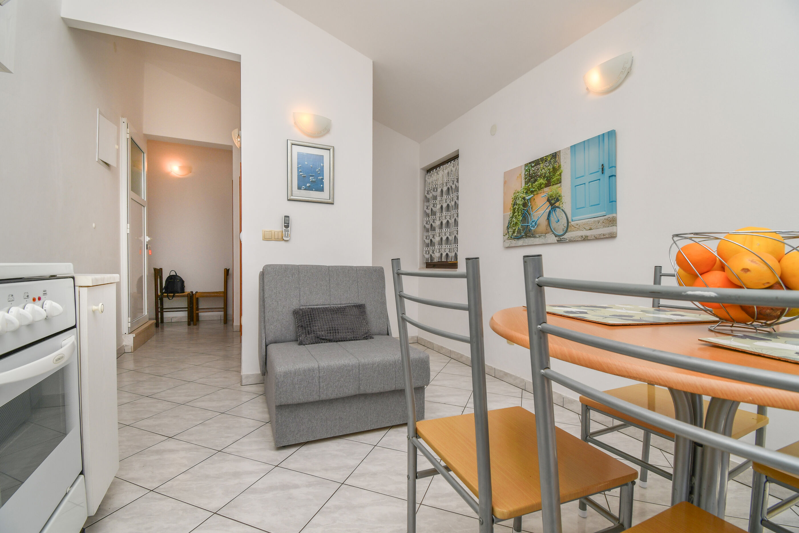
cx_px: 400
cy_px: 266
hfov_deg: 100.4
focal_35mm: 15
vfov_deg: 77.3
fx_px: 333
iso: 160
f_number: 9
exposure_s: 1/160
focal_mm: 10
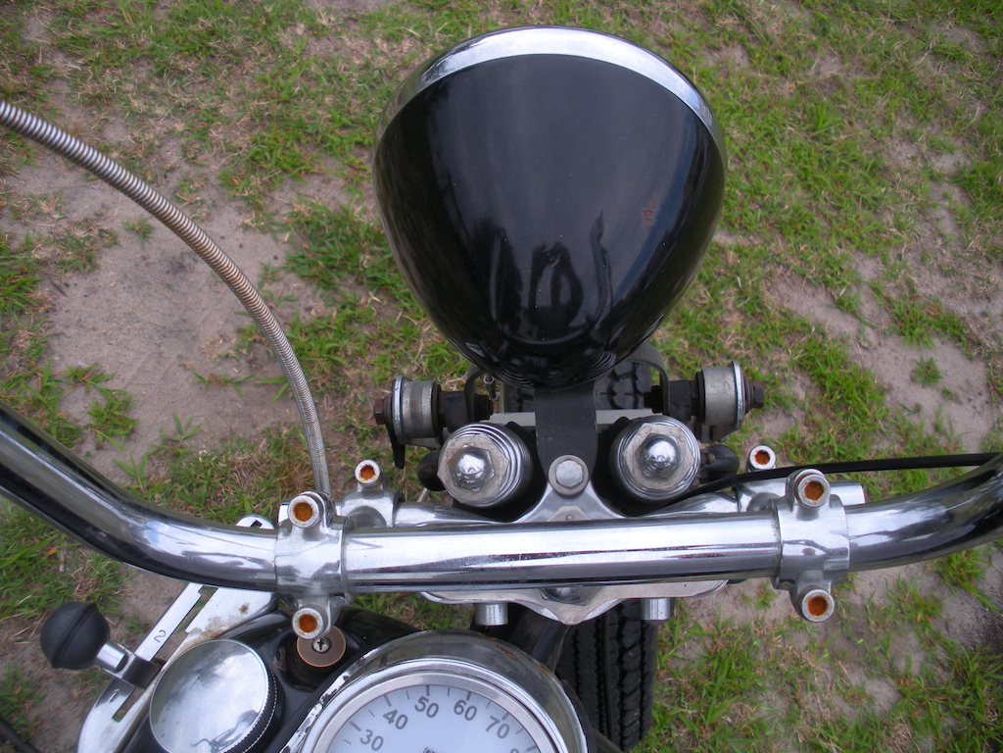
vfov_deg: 39.7
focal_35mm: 36
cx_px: 502
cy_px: 376
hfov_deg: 51.4
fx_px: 1043
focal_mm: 6.3
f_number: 3.5
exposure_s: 1/260
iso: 64
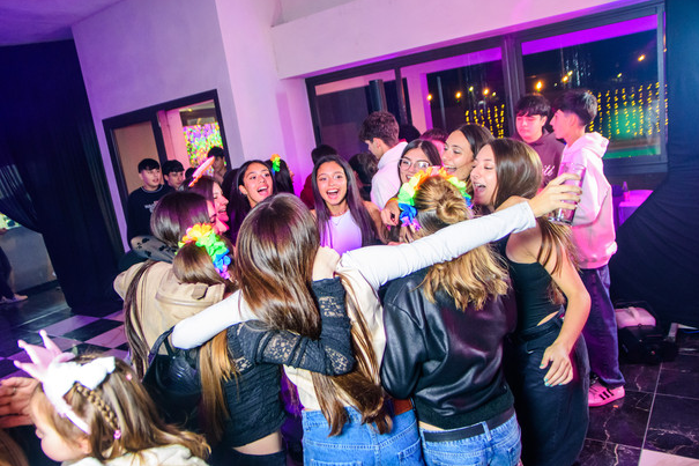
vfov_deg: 47.9
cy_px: 243
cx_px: 333
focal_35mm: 27
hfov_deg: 67.4
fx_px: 524
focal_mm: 17
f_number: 2.8
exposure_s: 1/60
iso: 2500
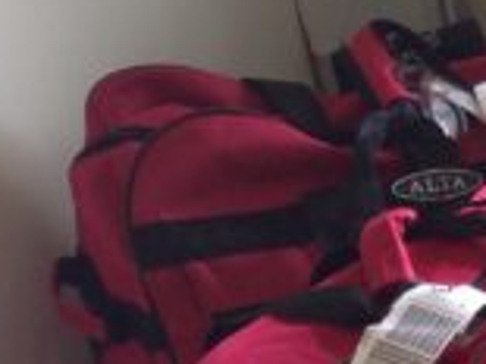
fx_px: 2301
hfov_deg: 10.6
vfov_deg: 8.8
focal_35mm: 164
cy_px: 584
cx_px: 1113
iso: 64
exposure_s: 1/40
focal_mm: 4.12
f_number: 2.4
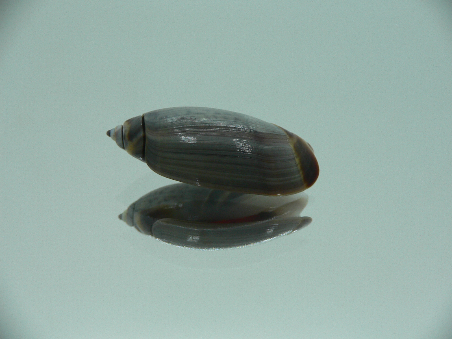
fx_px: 457
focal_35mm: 35
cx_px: 226
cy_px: 170
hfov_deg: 52.6
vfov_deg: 40.7
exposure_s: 1/60
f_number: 2.8
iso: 80
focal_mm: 4.6
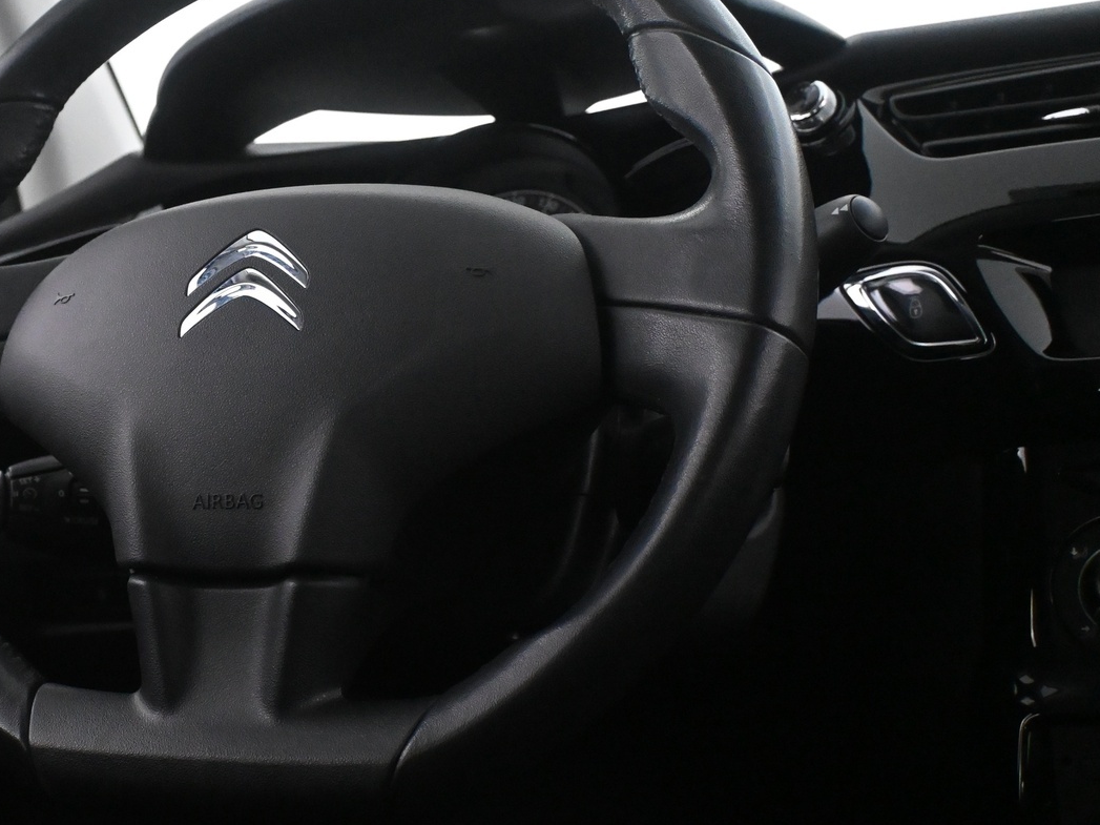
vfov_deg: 23.9
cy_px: 351
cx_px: 255
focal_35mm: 61
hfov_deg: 30.9
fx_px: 1950
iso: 6400
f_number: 4.5
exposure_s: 1/60
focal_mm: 27.5
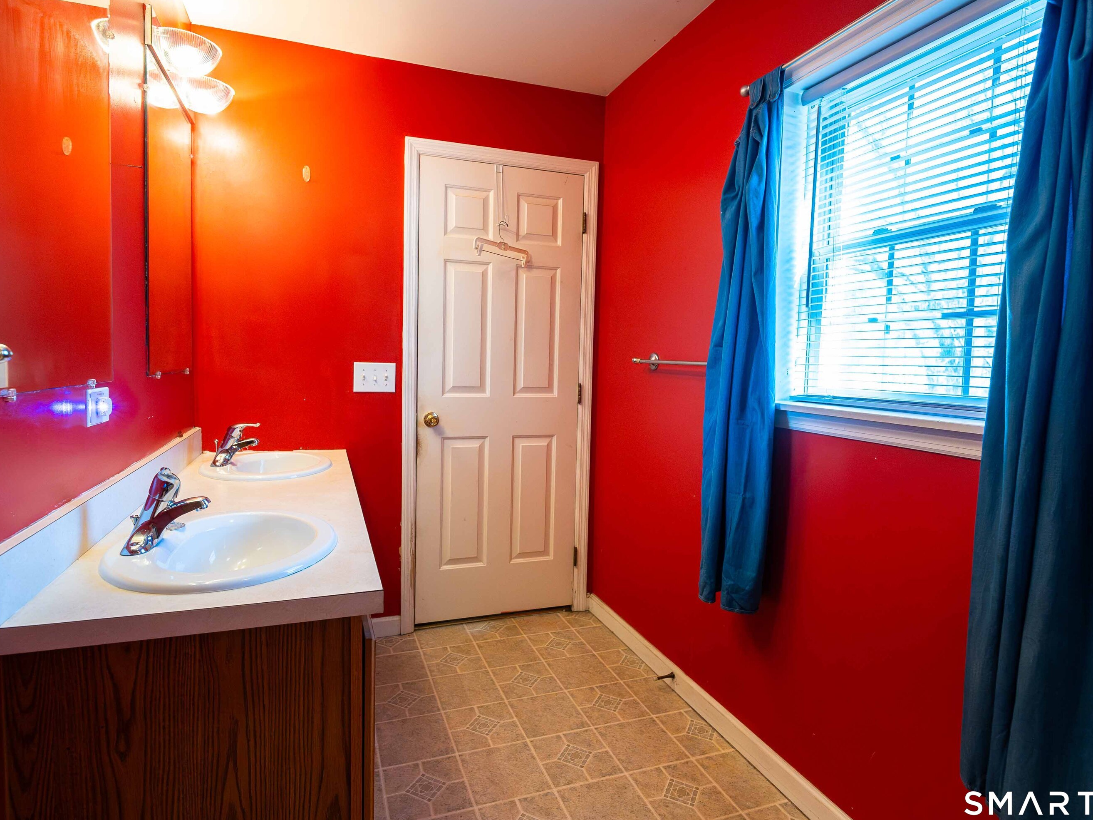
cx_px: 516
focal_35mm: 18
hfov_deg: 87.7
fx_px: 568
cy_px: 398
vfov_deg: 71.6
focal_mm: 16
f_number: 4
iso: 4000
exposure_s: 1/250
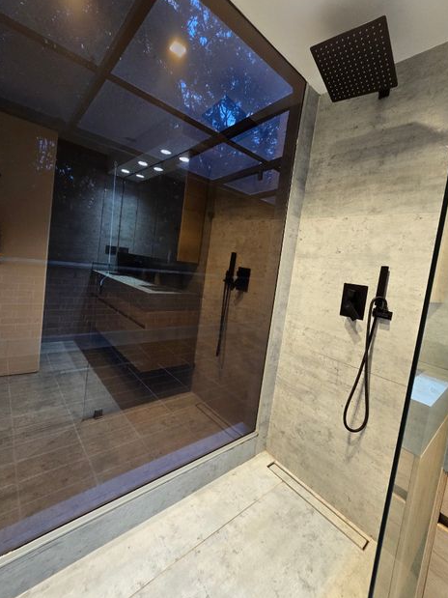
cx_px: 238
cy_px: 282
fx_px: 242
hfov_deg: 85.6
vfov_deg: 102.0
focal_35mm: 14
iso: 400
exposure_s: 1/60.2
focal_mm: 2.2
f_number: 2.2
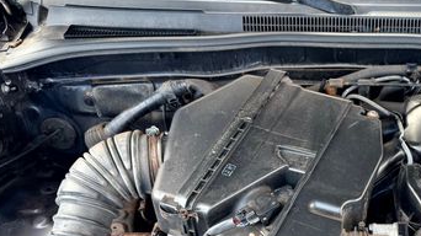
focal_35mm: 49
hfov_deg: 40.3
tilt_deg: -42.9
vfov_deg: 23.8
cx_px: 340
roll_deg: -1.2
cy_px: 209
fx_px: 547
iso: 100
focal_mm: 6.76
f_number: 1.78
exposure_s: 1/254
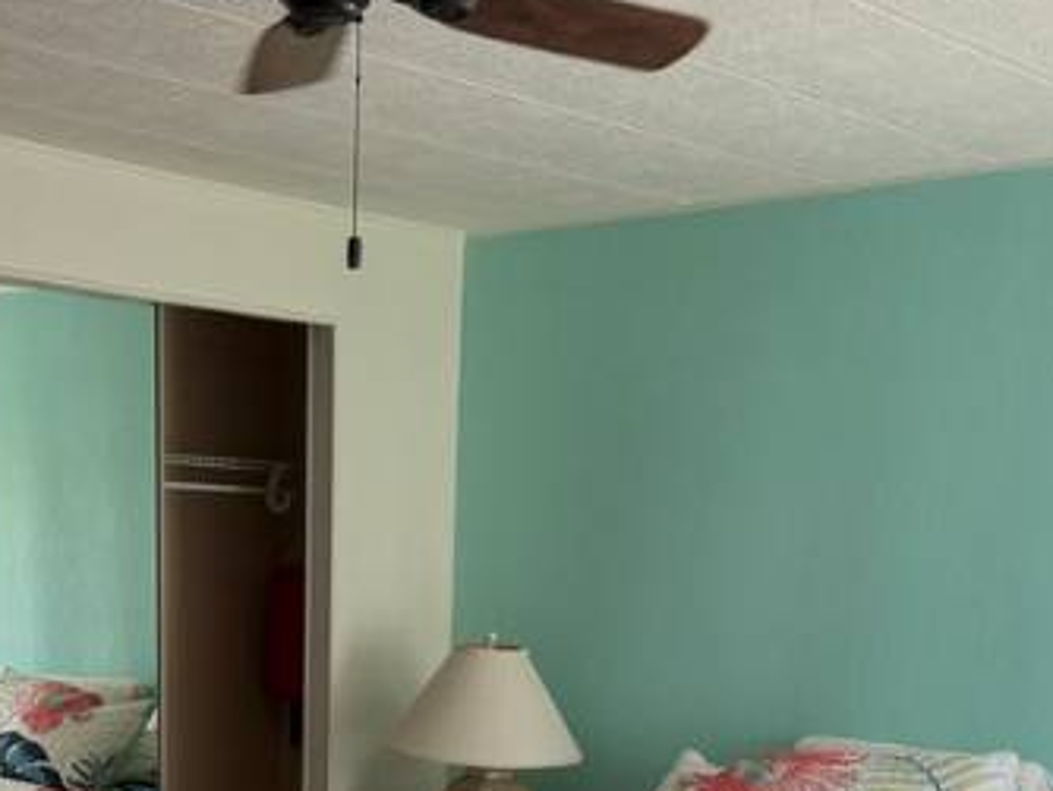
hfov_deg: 31.2
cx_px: 293
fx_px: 1857
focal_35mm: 61
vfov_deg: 22.3
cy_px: 931
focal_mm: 6.76
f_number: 1.78
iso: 160
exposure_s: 1/121
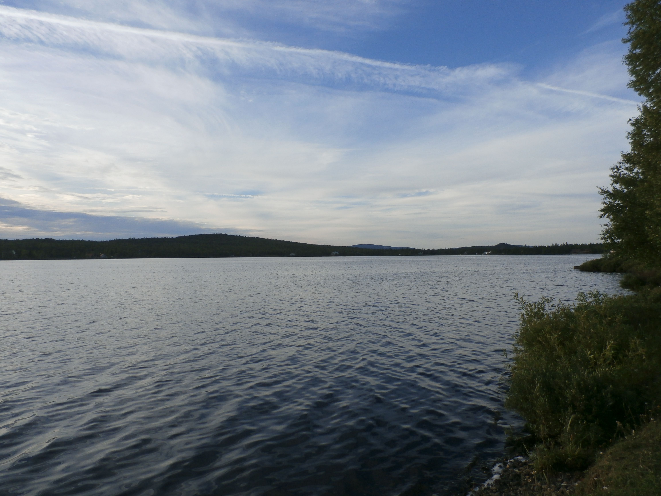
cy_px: 248
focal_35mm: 25
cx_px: 330
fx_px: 477
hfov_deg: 69.4
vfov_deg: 54.9
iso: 100
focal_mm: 4.5
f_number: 3
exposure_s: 1/640
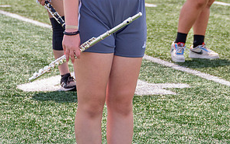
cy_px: -60
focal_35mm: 348
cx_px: 130
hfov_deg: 6.0
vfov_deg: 3.8
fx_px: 2181
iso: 1250
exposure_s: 1/2000
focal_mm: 120
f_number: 8
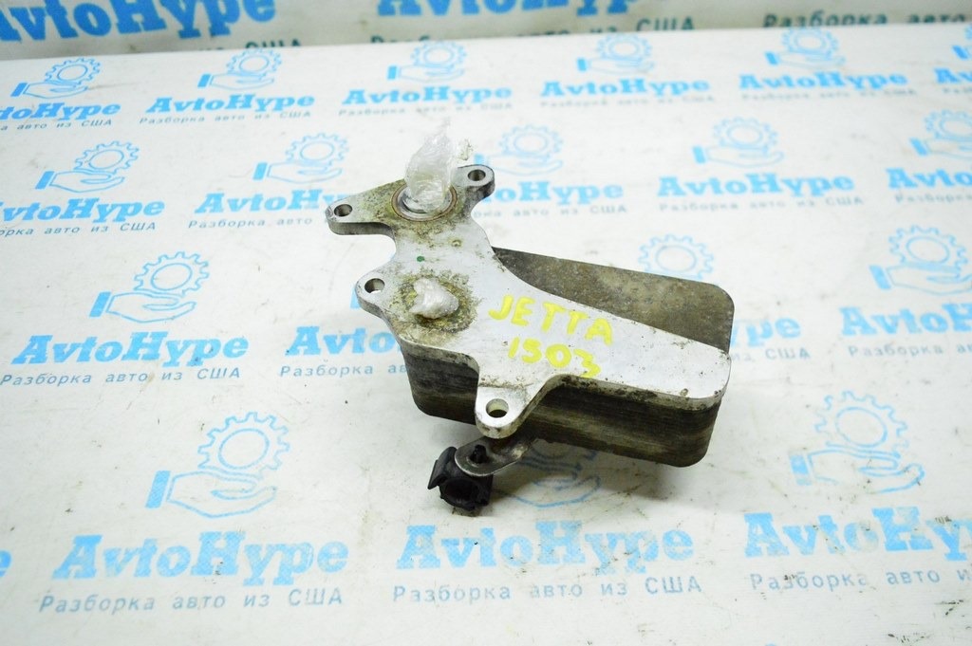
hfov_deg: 62.0
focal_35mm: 30
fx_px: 809
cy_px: 323
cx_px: 486
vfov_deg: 43.5
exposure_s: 1/640
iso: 6400
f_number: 4
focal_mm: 20
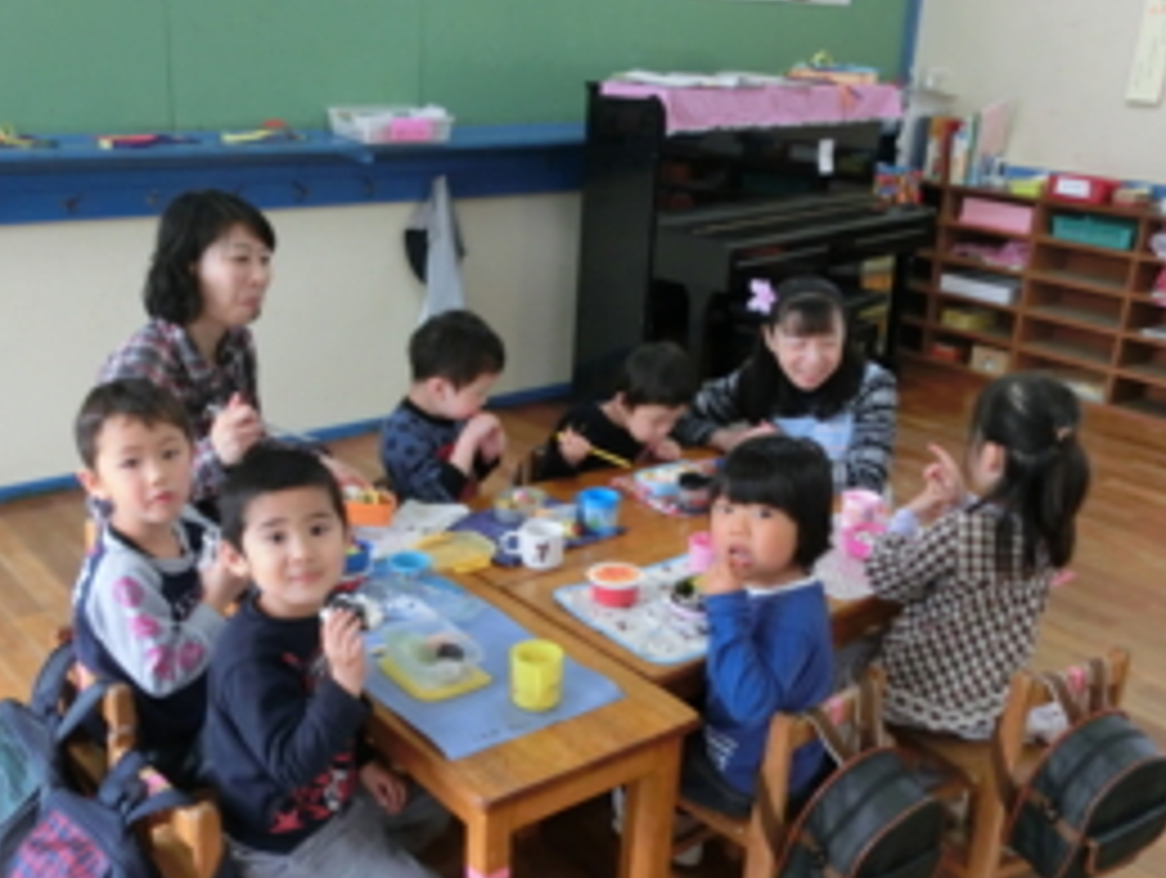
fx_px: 1248
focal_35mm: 37
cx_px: 545
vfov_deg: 38.7
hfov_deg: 50.0
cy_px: 495
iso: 320
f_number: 3
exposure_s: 1/125
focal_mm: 4.24
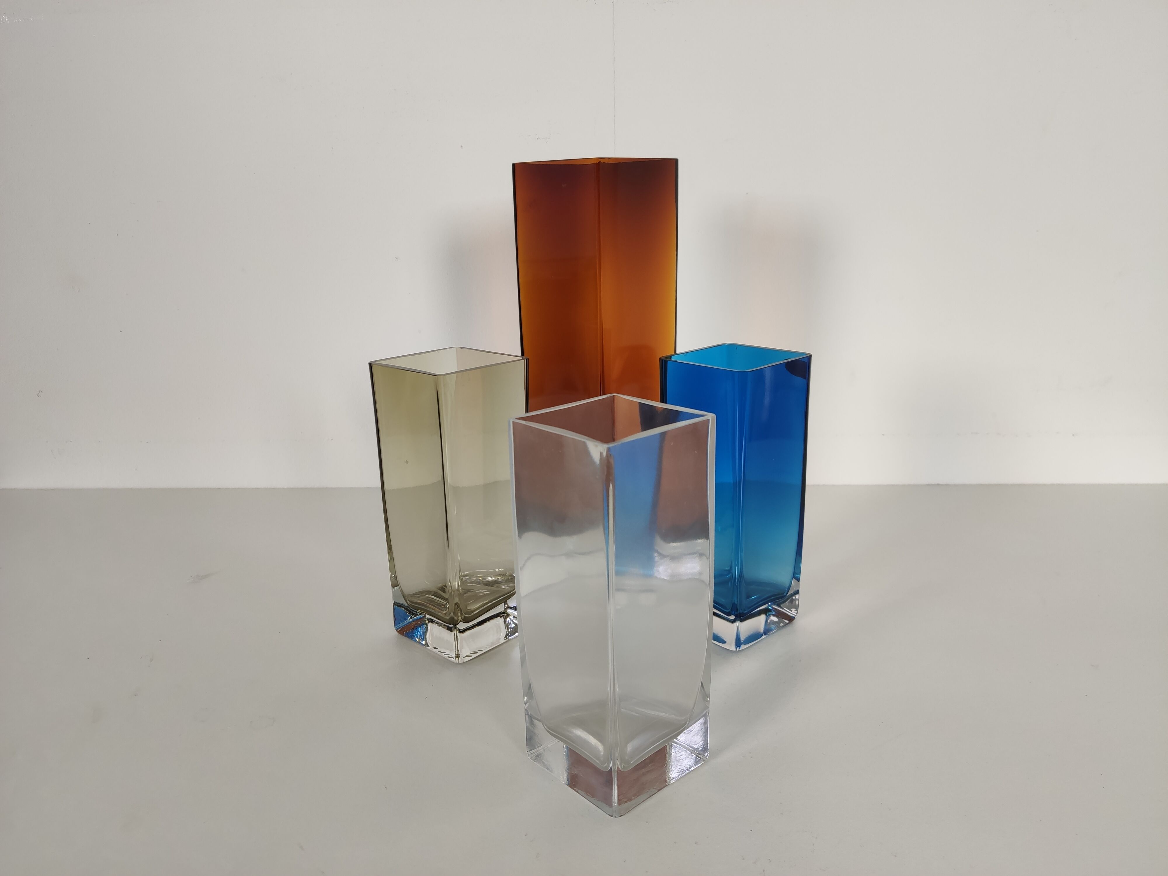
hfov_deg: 67.3
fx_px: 877
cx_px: 584
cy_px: 438
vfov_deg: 53.1
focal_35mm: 26
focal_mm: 4.75
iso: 142
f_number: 1.75
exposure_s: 1/100
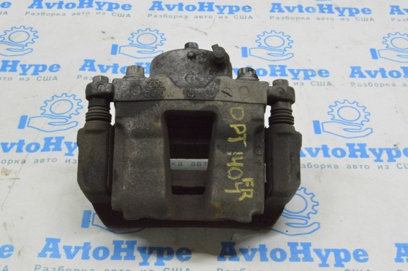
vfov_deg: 23.7
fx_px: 645
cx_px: 204
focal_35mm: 57
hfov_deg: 35.1
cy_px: 136
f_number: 20
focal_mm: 38
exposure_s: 1/20
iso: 6400
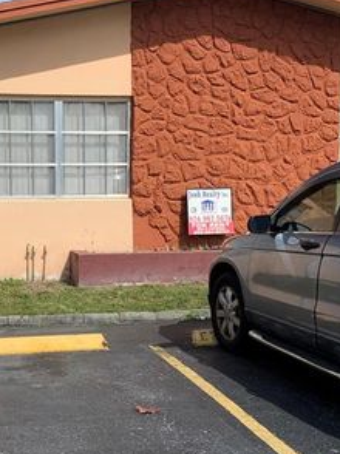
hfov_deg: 24.5
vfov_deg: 32.6
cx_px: 77
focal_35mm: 59
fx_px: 774
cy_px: 274
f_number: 1.8
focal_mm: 4.25
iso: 25
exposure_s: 1/2755
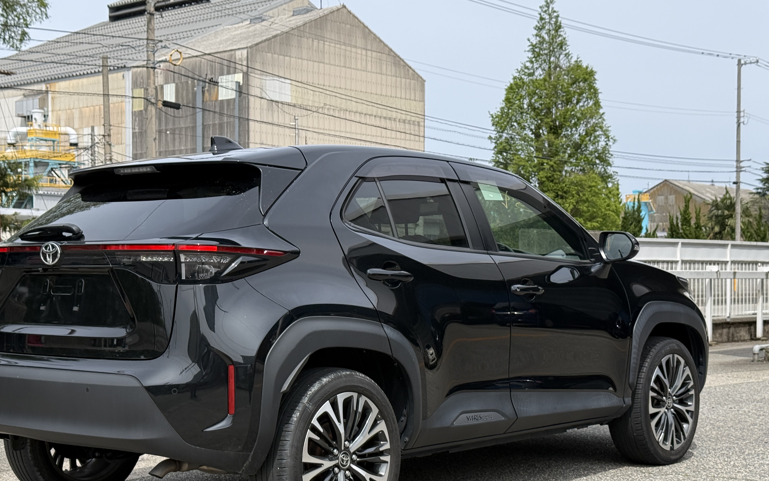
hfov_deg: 34.5
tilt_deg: -0.5
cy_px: 288
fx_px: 1236
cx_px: 330
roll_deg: +0.4
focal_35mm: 59
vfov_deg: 22.0
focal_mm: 6.76
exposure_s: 1/3891
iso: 80
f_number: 1.78
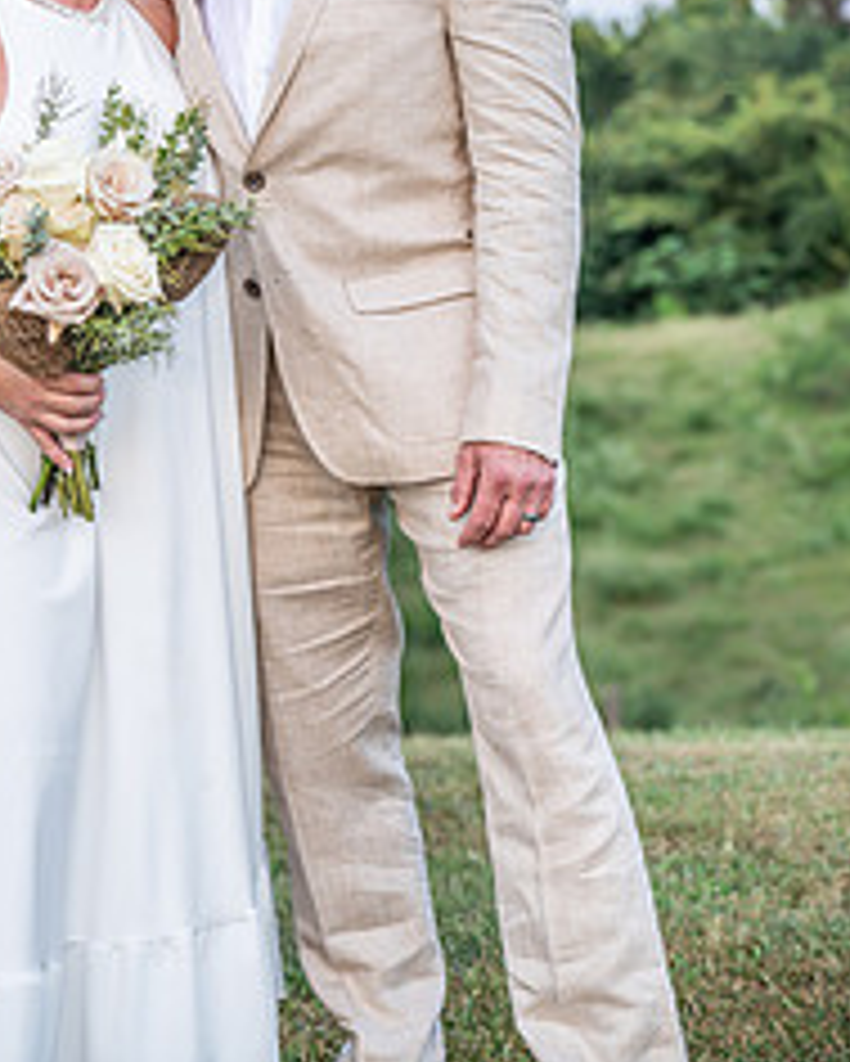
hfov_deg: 16.5
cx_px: 283
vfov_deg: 20.4
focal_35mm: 93
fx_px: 2923
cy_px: 220
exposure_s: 1/125
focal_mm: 52
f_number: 2.8
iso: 400
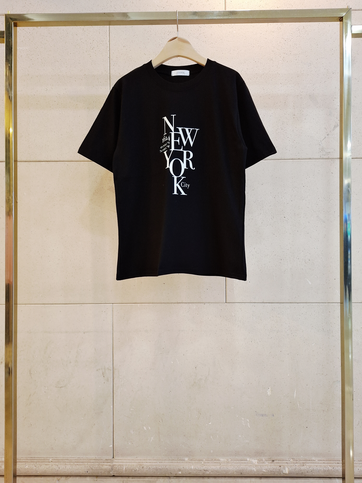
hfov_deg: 54.9
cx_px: 181
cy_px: 242
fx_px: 349
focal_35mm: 25
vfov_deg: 69.4
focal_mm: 5.23
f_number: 1.8
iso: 160
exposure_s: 1/60
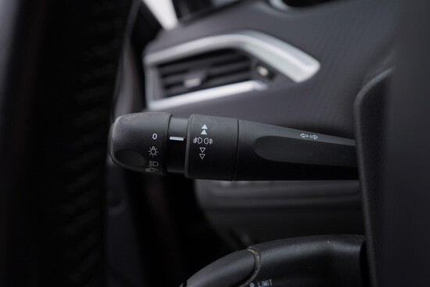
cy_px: 144
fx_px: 430
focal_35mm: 36
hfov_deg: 53.1
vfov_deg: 36.9
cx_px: 215
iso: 125
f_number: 4
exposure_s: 1/80
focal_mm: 24
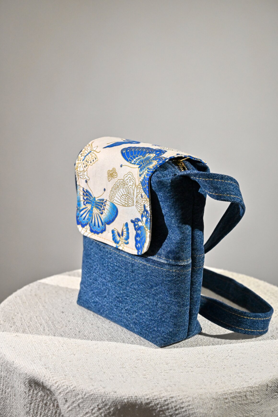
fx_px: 811
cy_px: 208
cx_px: 139
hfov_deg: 19.5
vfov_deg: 28.8
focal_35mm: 70
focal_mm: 70
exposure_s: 1/500
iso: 2500
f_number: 6.3
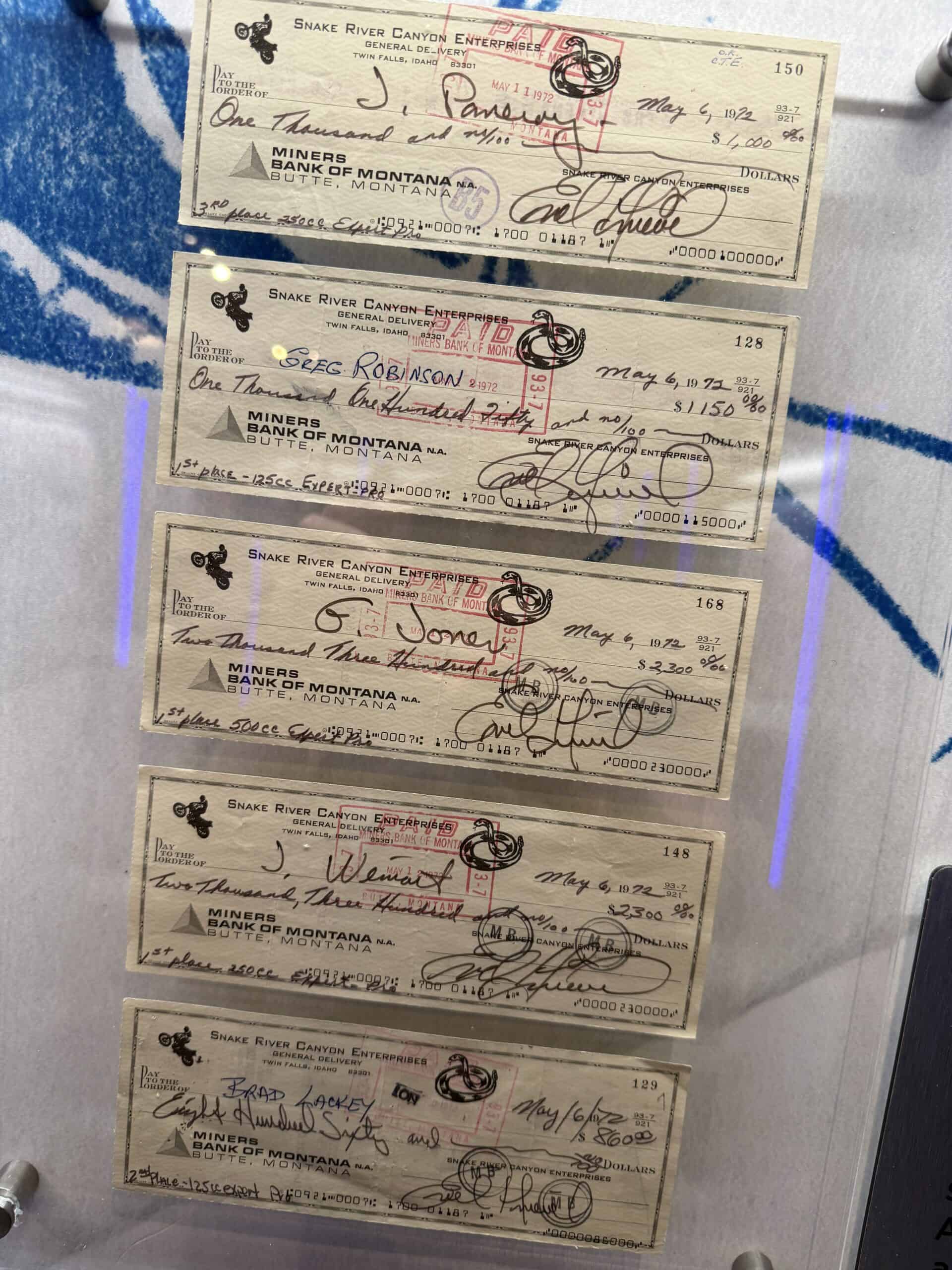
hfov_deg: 56.8
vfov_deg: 71.6
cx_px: 476
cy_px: 635
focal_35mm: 24
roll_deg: -7.5
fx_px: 880
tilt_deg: -5.0
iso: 125
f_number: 1.78
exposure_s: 1/60
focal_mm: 6.76
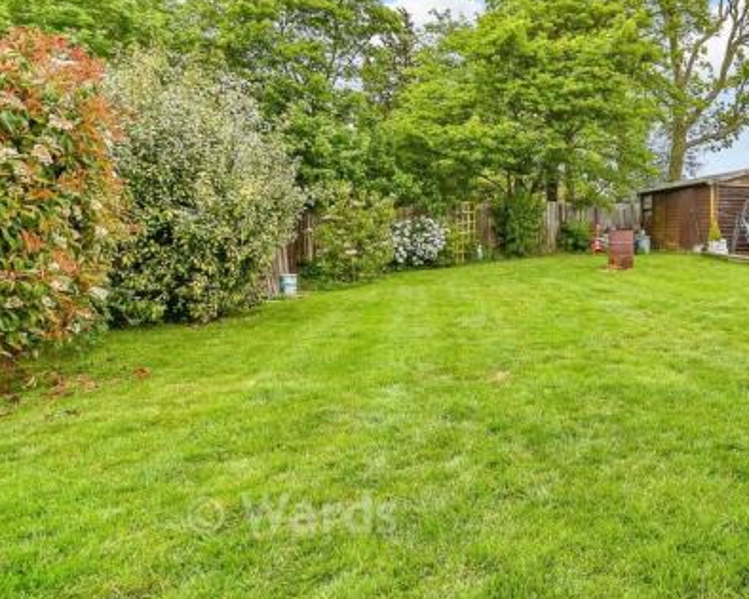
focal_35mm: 39
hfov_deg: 44.7
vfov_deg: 38.0
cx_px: 590
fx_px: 864
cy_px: 229
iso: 160
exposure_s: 1/125
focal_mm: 17
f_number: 8
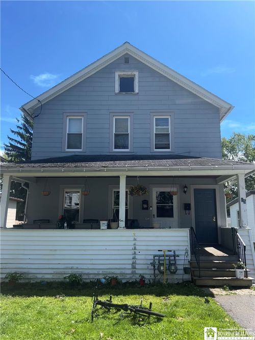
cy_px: 170
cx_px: 128
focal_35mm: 26
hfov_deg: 53.0
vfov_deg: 67.3
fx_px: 255
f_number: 1.5
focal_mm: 5.7
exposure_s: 1/2513
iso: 50
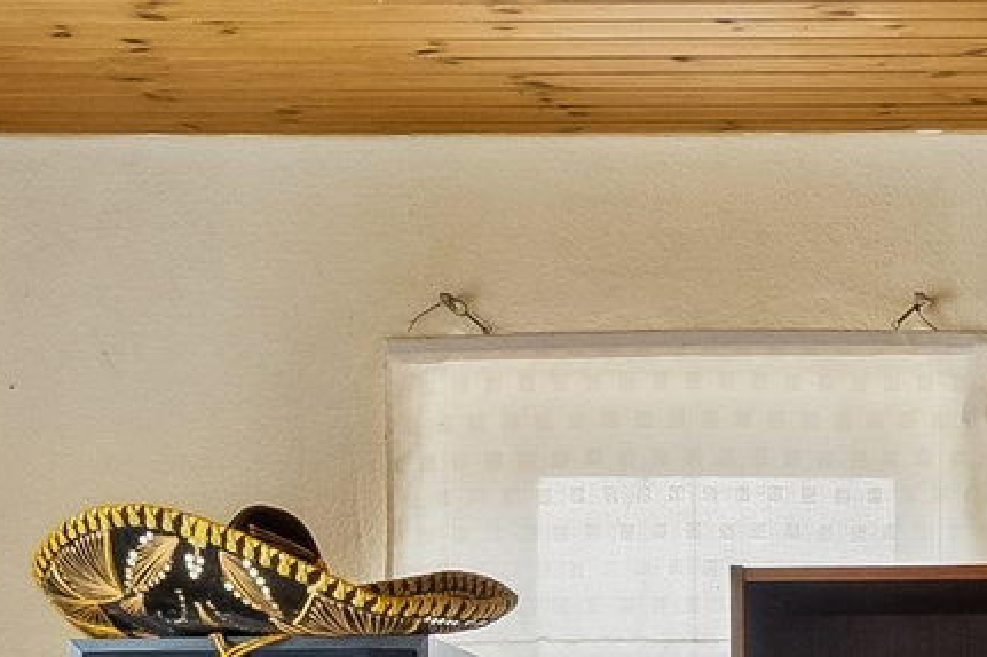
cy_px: 1122
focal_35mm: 167
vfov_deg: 8.0
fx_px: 4577
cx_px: 1388
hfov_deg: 11.9
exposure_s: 1/3.33
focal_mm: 16
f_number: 8
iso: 200
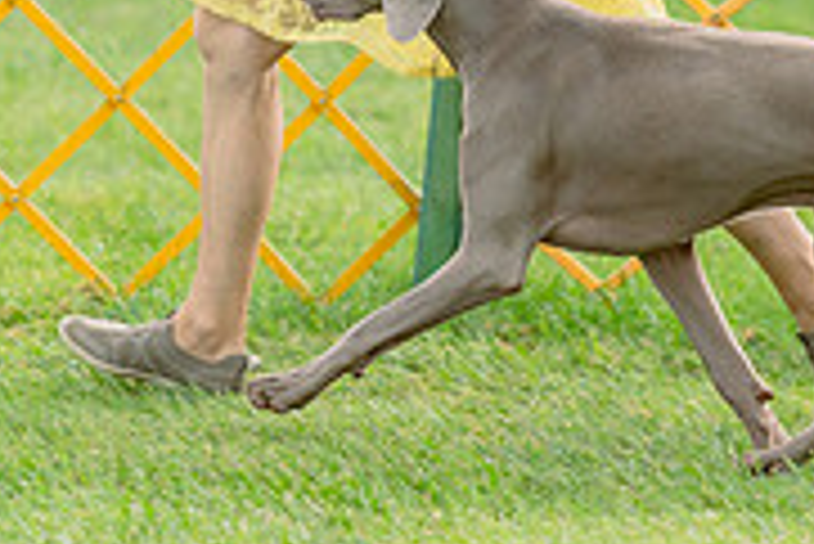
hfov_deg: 3.2
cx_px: 531
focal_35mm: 640
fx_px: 14482
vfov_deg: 2.2
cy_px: -106
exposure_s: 1/640
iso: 1000
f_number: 2.8
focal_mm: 200
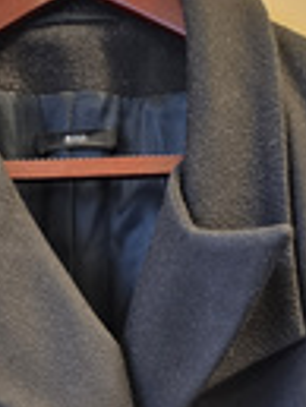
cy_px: 647
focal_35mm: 89
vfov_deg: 18.8
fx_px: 1047
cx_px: 147
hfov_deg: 16.6
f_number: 1.7
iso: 640
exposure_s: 1/33
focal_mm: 6.3
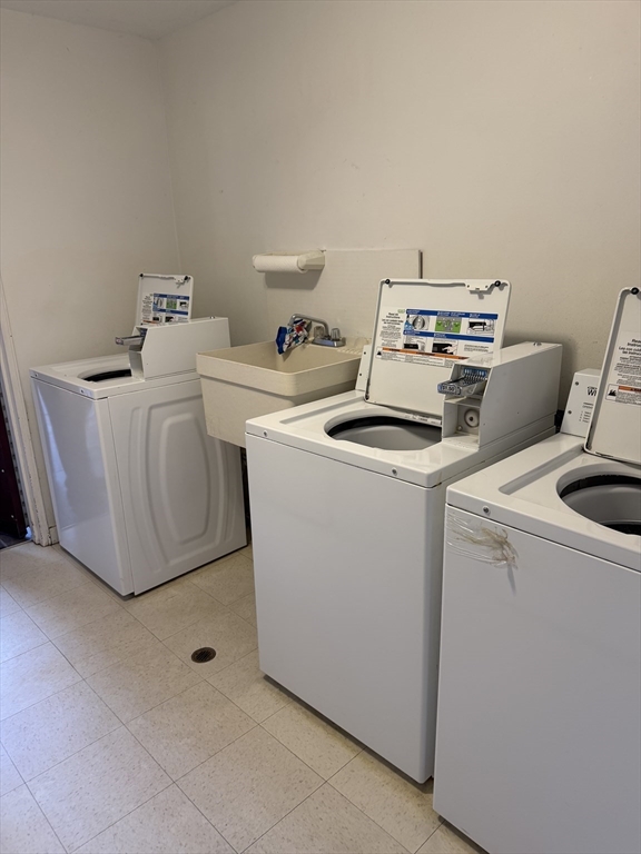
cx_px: 320
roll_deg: +2.9
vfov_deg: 71.6
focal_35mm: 24
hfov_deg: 56.8
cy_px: 427
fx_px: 593
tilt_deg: -17.8
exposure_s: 1/60
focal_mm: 6.76
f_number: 1.78
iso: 125
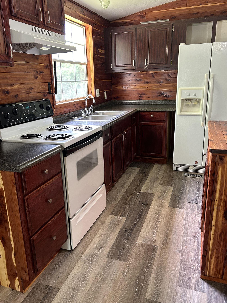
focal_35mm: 28
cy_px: 148
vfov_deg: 63.4
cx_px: 106
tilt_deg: -16.0
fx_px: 245
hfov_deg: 49.7
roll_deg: +1.6
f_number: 1.5
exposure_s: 1/60
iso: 200
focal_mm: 5.7
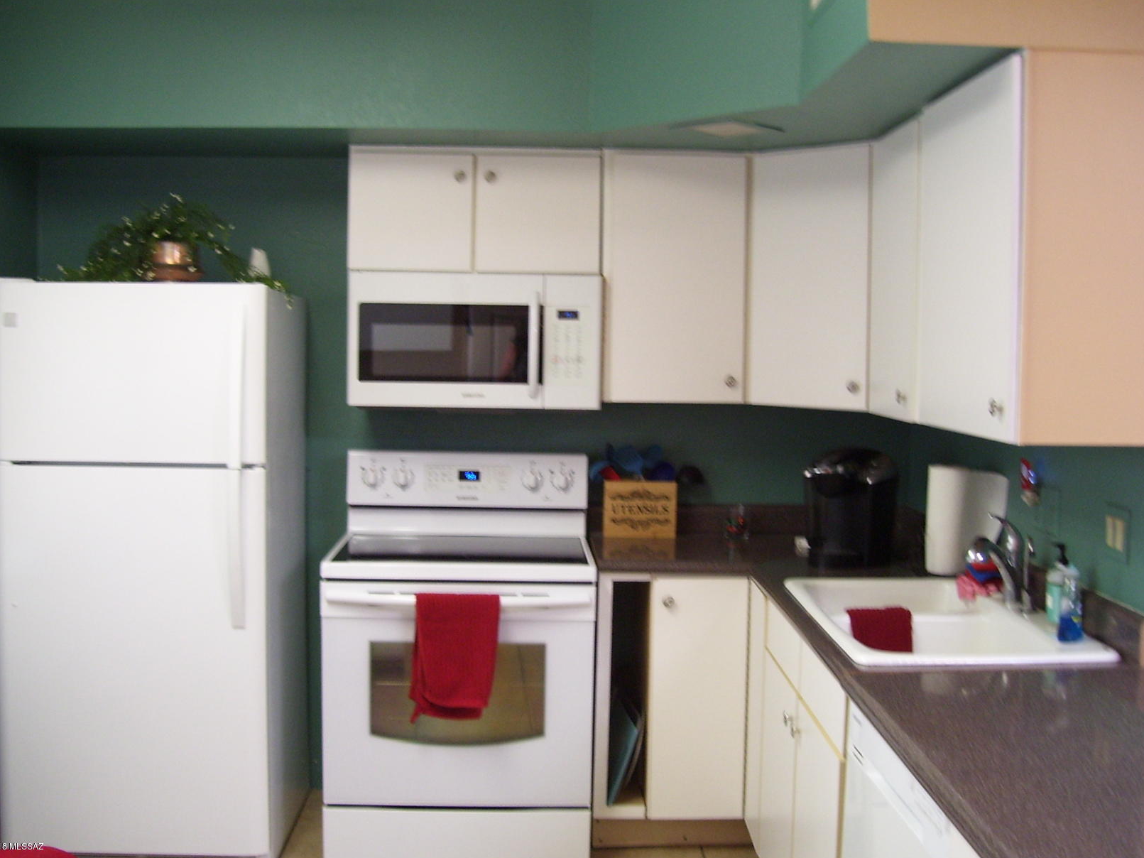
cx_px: 565
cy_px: 435
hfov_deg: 50.1
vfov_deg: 38.7
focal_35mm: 37
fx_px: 1223
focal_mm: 6
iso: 160
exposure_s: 1/30
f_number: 2.7
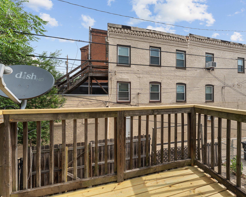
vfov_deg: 80.4
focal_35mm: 16
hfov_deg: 92.2
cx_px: 144
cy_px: 97
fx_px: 116
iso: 100
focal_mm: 14
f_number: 8
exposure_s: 1/200
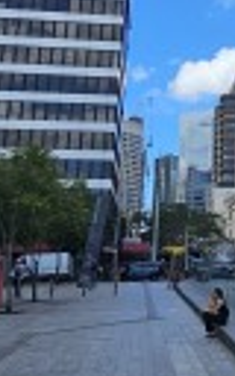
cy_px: 44
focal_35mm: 69
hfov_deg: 17.1
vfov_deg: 28.7
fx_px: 707
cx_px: 350
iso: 50
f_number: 2.2
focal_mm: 2.2
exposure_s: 1/2679
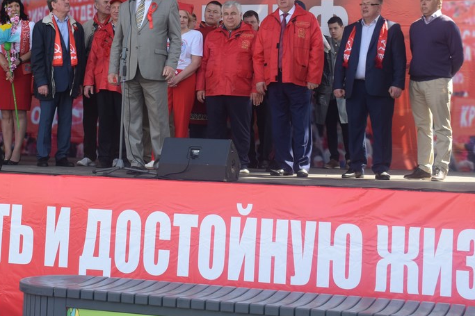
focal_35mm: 72
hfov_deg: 27.8
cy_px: 97
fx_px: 950
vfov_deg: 18.8
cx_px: 136
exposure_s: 1/250
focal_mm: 32
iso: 400
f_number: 8
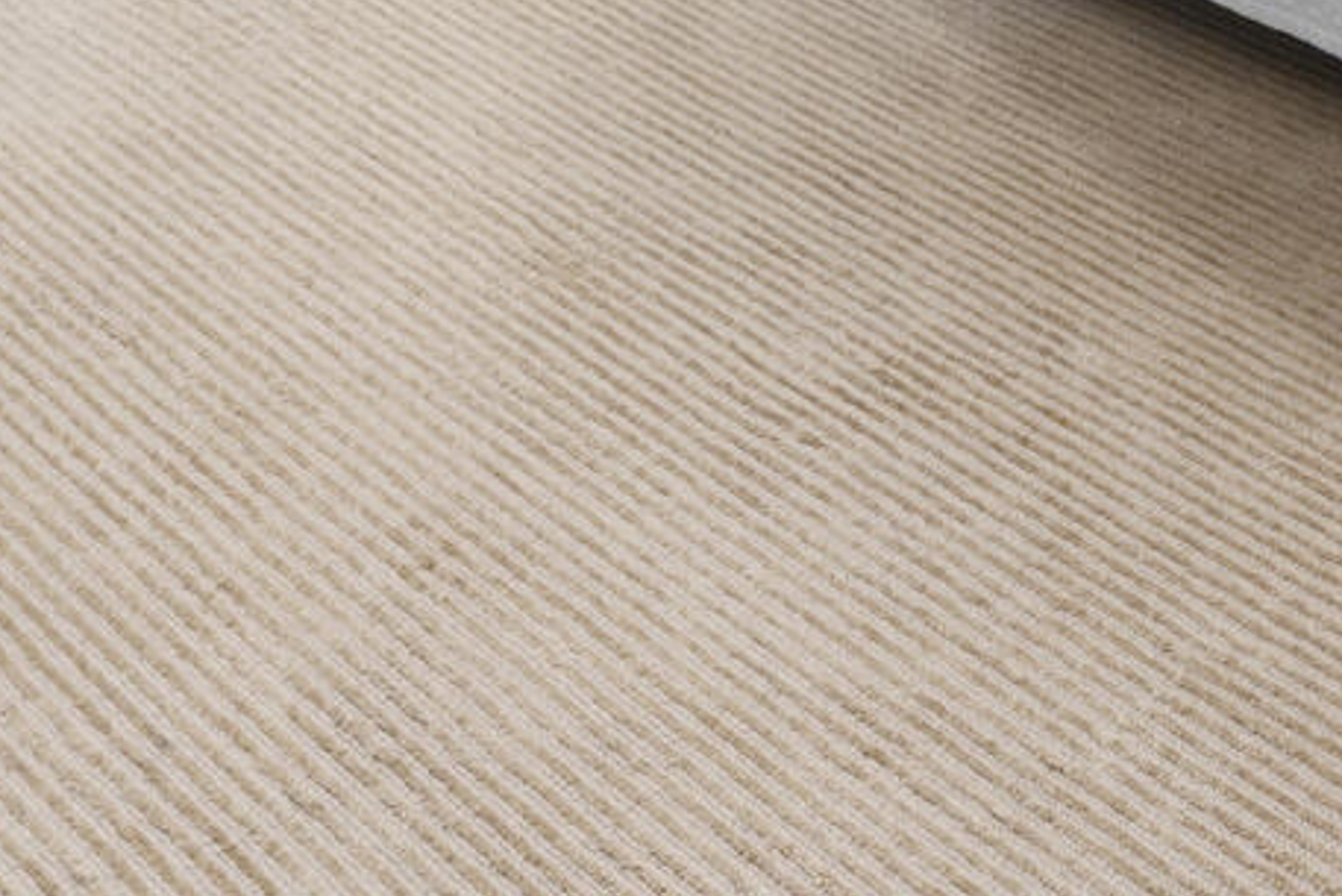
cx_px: 1092
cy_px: -1473
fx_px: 3058
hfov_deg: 24.3
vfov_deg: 12.0
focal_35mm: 82
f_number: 8
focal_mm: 15
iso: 320
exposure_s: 1/5
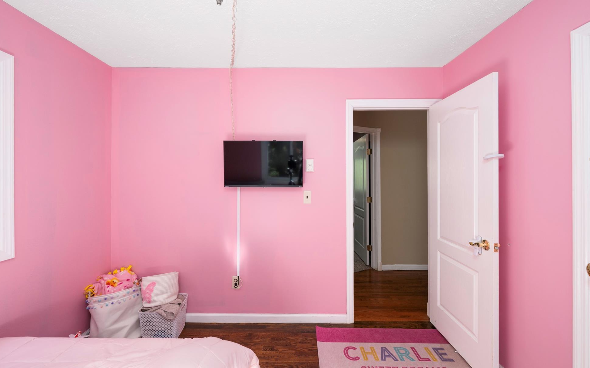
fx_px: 241
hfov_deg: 101.5
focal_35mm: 15
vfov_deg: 74.7
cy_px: 177
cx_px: 291
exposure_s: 1/200
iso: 320
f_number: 7.1
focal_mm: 14
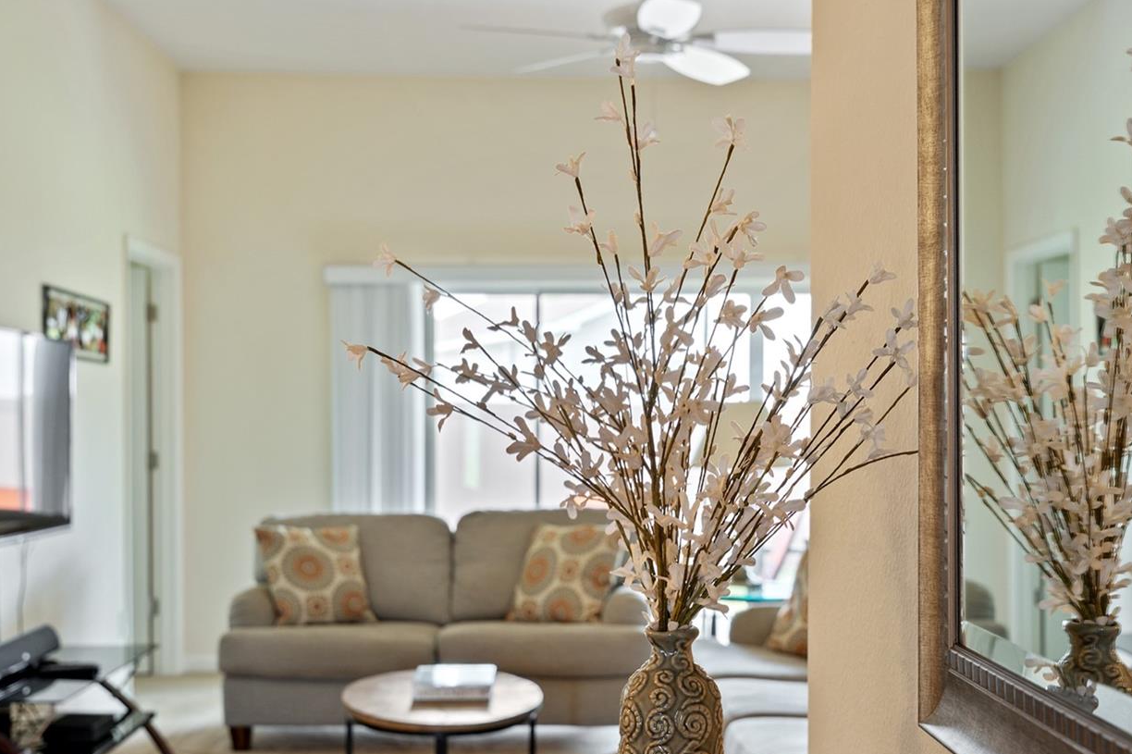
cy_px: 462
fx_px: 1619
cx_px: 604
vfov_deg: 26.1
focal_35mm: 52
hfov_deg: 38.5
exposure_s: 1/4
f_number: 5.6
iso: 160
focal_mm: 39.4
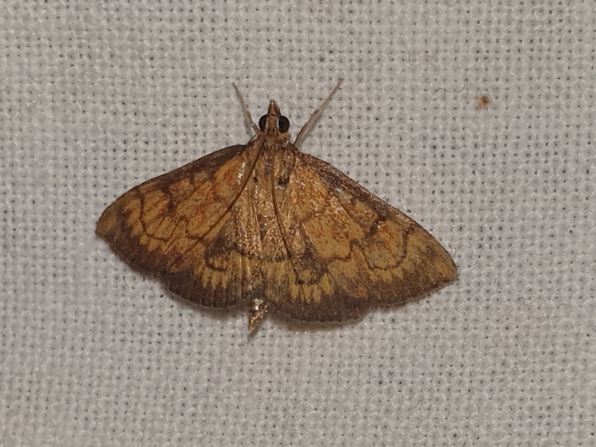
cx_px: 298
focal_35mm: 26
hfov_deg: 67.3
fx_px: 448
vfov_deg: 53.1
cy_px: 224
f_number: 2.4
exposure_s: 1/1709
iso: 50
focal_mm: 4.3
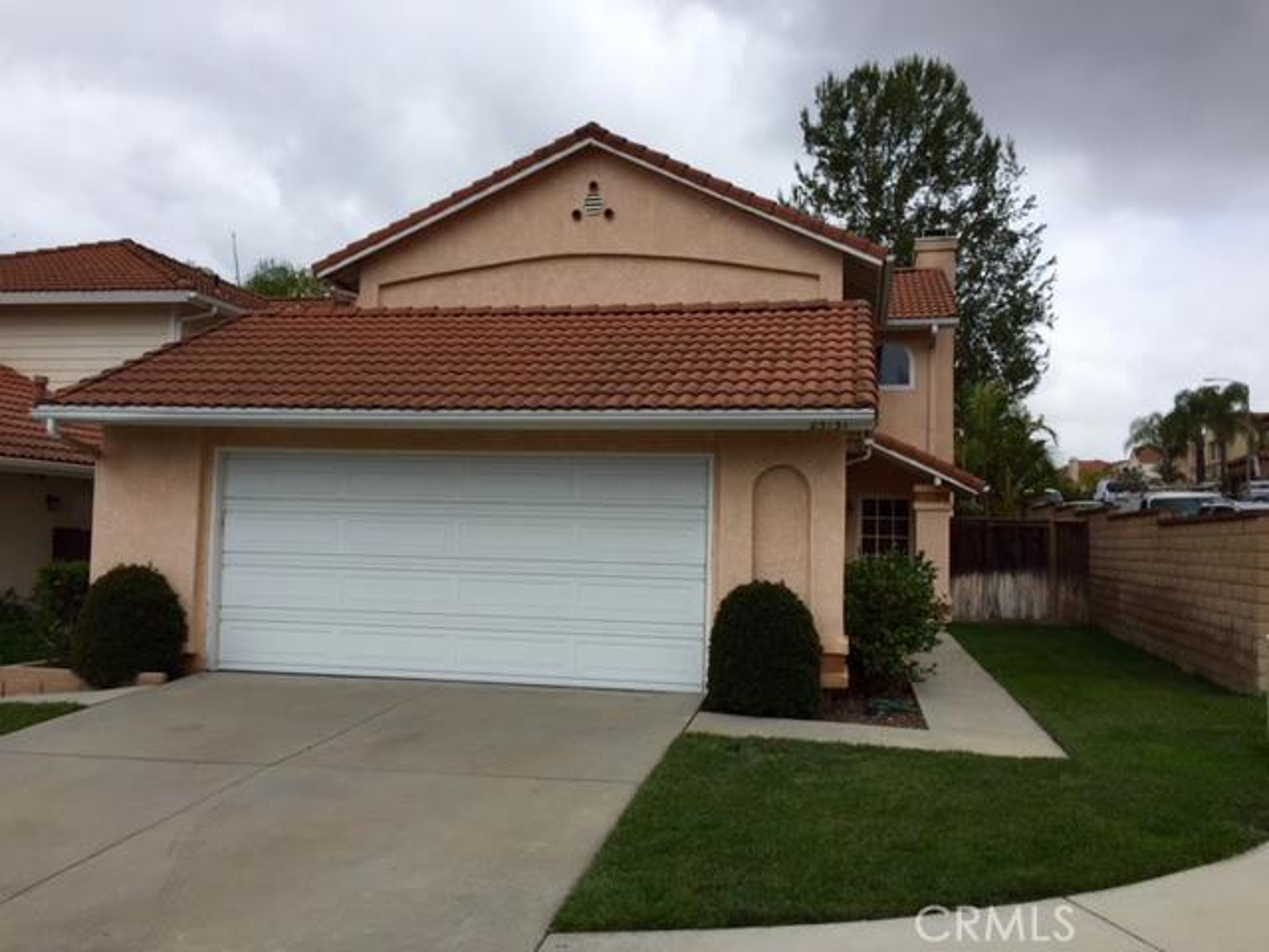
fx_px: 1063
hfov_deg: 61.7
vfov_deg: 48.2
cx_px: 634
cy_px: 476
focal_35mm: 29
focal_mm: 4.15
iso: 32
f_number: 2.2
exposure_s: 1/3049
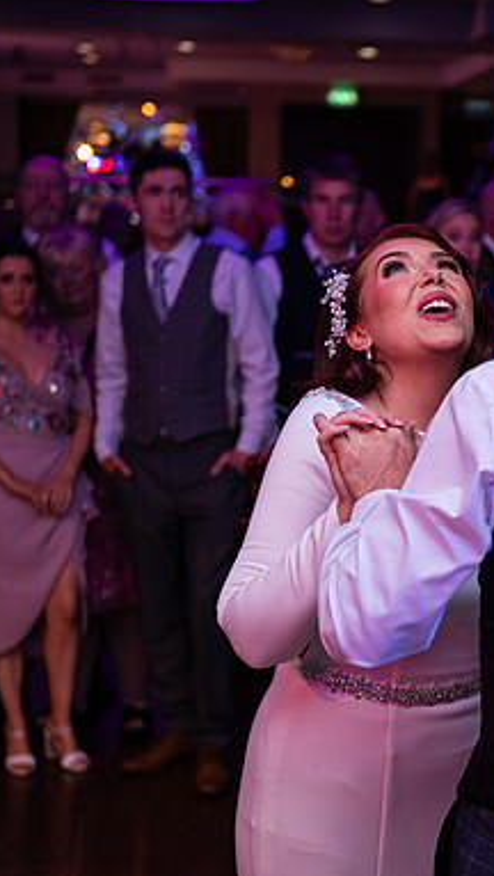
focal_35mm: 92
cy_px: 438
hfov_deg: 12.9
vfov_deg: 23.2
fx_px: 2138
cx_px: 567
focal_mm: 58
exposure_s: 1/160
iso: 500
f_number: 3.5
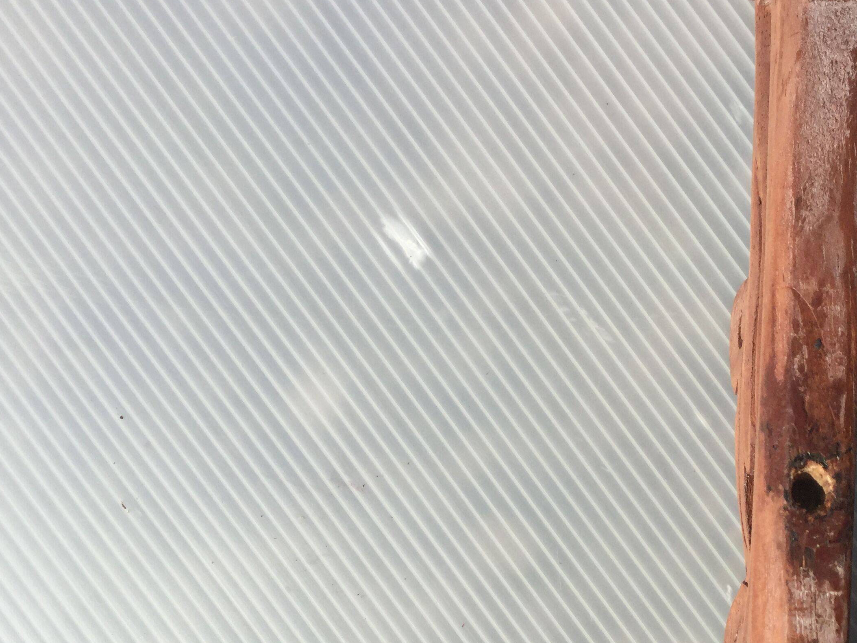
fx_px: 1188
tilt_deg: -87.5
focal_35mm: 48
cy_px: 475
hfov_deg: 39.1
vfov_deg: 29.8
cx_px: 589
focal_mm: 3.3
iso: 25
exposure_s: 1/2398
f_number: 2.4
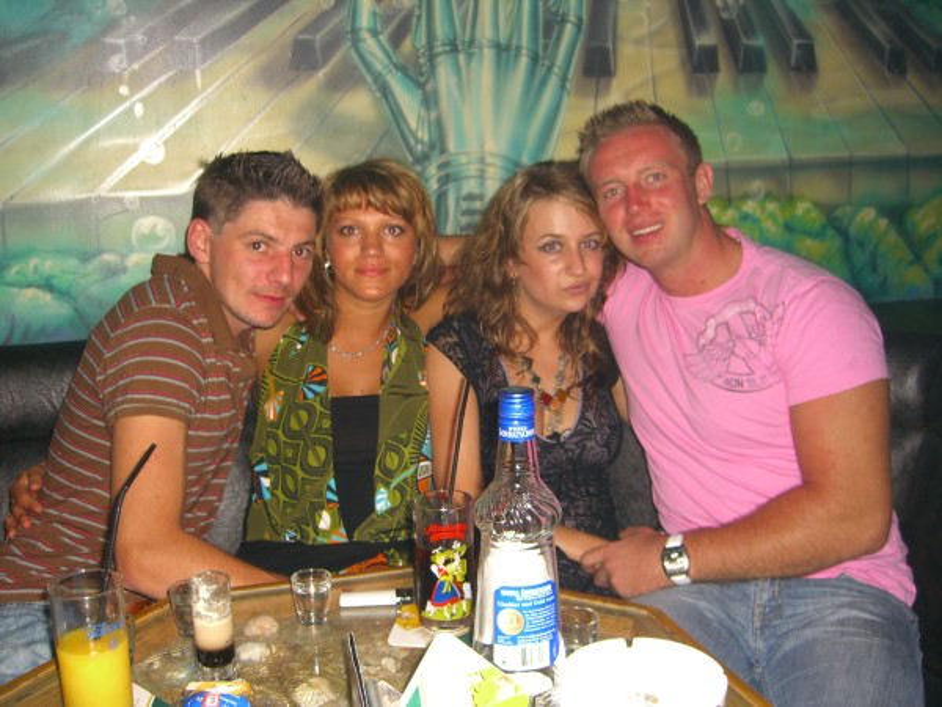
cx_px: 471
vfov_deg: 37.7
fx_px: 1034
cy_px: 354
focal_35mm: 38
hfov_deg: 49.0
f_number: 2.8
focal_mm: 7.9
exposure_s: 1/60
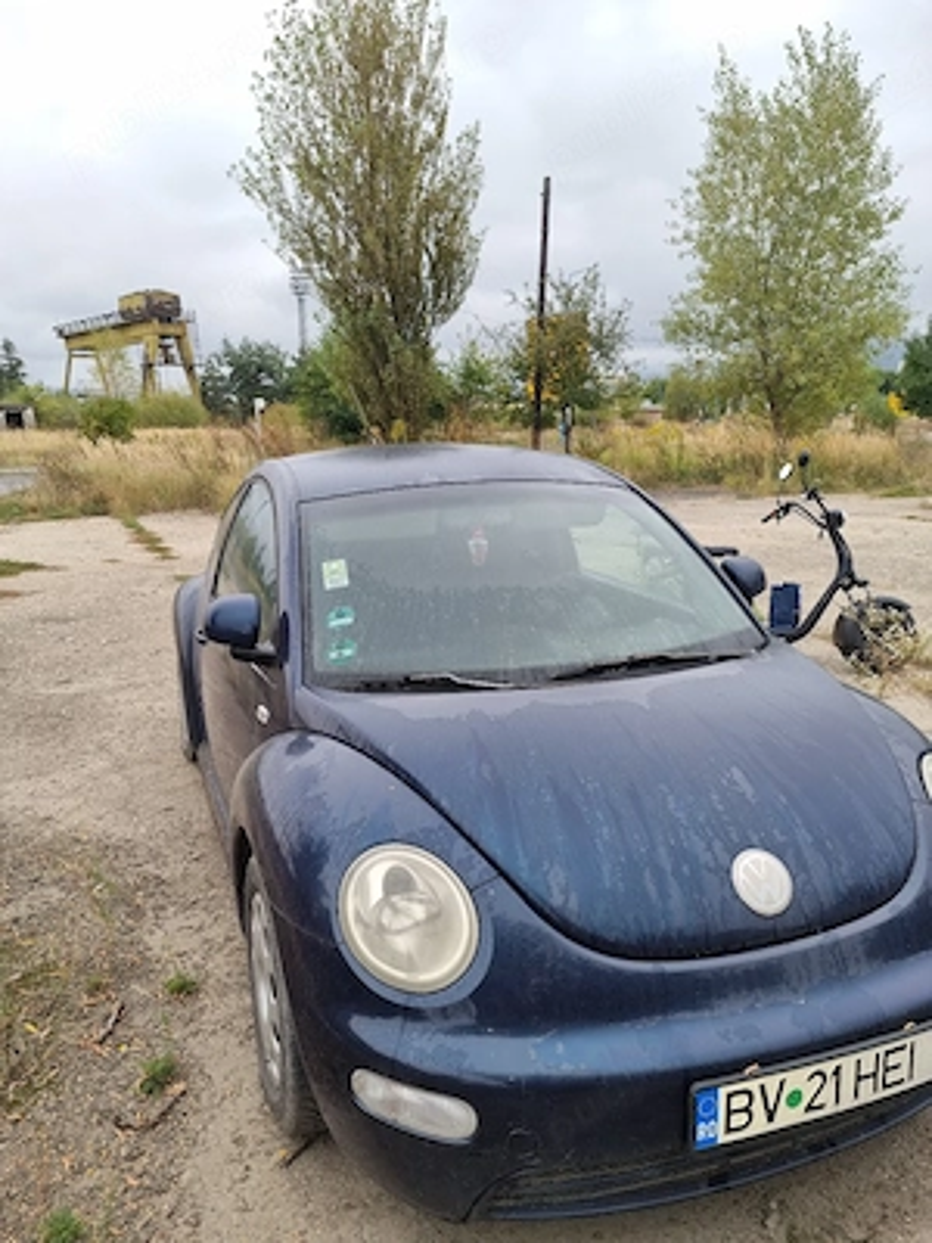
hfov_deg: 53.1
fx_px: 933
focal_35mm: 26
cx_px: 466
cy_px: 622
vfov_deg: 67.3
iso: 50
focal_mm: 5.4
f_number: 1.8
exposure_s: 1/238
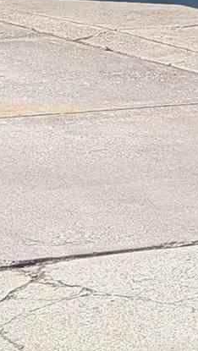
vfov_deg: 11.0
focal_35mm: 193
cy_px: -52
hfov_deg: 6.1
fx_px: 1798
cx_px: 399
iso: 20
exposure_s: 1/907
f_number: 1.68
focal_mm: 6.9
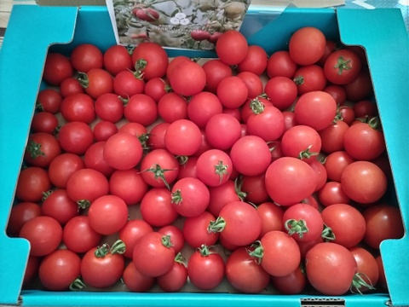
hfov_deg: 67.3
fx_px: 307
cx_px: 204
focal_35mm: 26
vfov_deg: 53.1
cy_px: 154
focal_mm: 4.8
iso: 1786
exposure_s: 1/30
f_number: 1.79
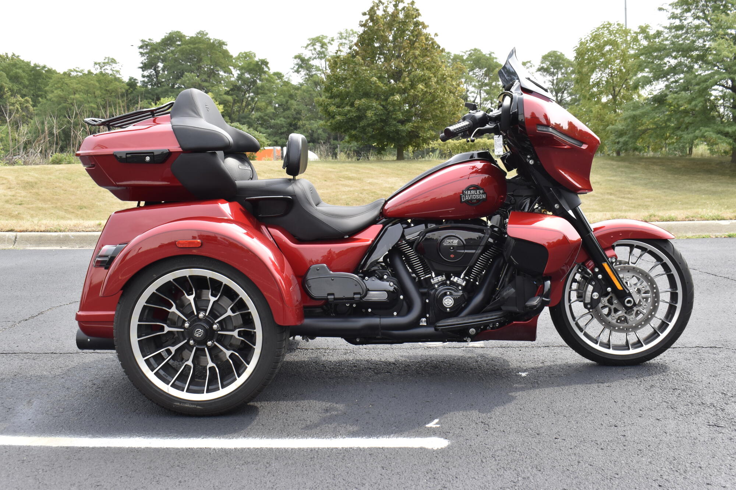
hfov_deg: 51.3
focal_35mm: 38
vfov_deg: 35.5
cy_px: 245
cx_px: 368
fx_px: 767
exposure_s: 1/320
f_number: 9
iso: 400
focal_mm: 25
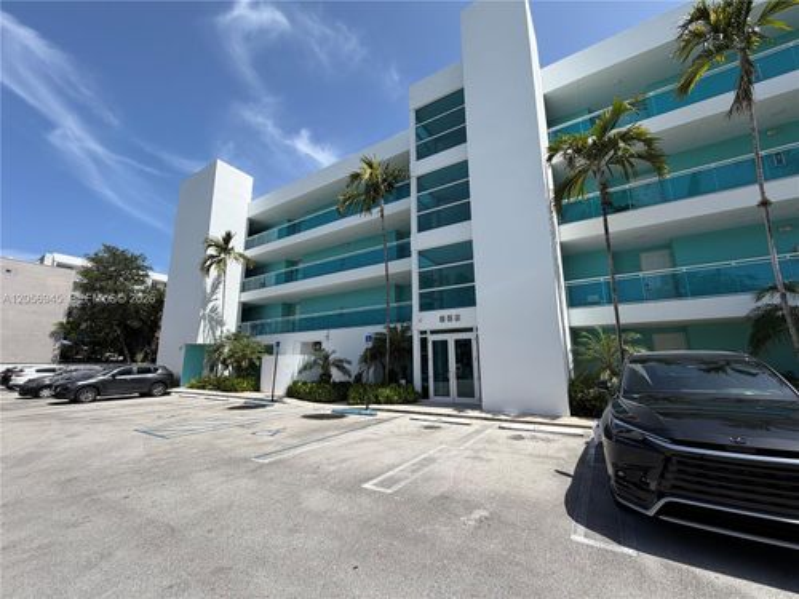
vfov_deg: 85.7
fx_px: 323
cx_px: 400
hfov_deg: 102.1
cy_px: 300
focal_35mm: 14
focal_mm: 2.22
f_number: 2.2
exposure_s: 1/914
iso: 20
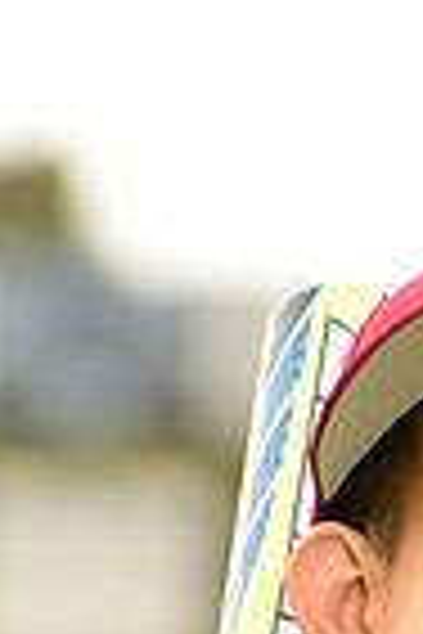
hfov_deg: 1.8
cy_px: 868
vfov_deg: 2.7
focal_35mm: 759
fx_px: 13376
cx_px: 542
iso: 160
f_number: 5.6
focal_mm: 185
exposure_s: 1/250
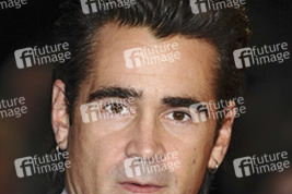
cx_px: 122
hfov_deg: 4.1
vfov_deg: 2.7
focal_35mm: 505
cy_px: 137
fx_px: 4096
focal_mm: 200
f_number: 4.5
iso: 320
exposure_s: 1/250
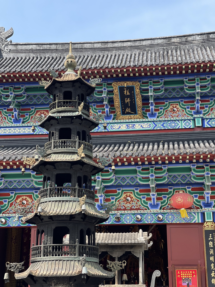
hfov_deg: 22.9
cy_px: 144
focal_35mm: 64
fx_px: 530
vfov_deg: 30.3
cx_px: 108
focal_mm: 7.5
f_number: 2.2
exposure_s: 1/361
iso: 32
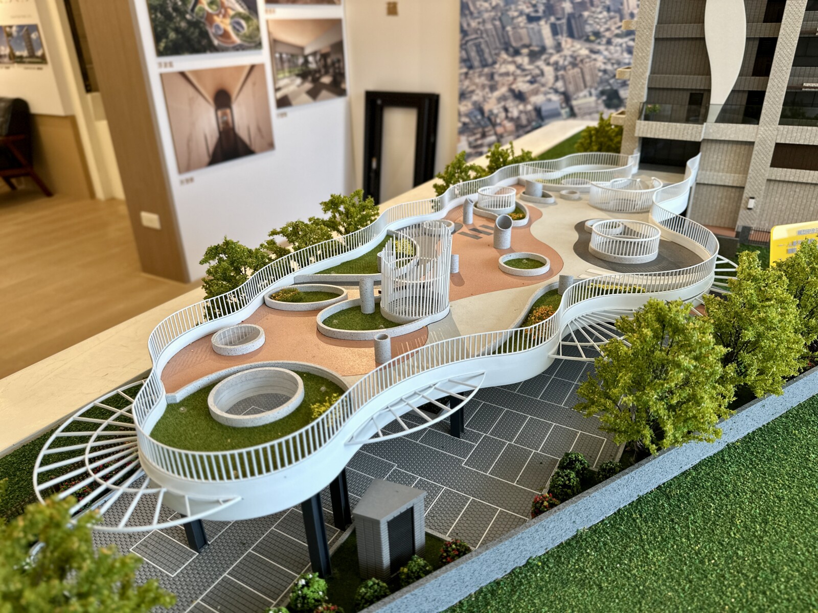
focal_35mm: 24
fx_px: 567
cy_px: 306
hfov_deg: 71.6
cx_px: 409
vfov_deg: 56.8
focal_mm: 6.86
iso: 100
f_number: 1.78
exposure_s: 1/120
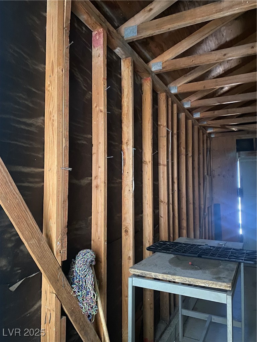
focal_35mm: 26
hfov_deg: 53.1
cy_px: 171
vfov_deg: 67.3
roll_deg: -0.5
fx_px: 257
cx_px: 128
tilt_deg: +5.1
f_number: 1.8
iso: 640
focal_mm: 4.25
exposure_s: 1/8
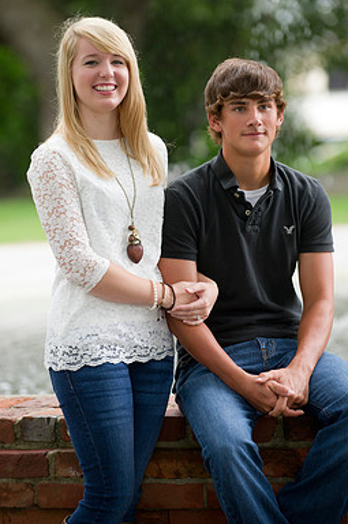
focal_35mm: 176
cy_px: 236
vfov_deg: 11.7
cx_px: 167
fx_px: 2559
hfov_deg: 7.8
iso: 640
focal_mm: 150
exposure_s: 1/250
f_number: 2.8
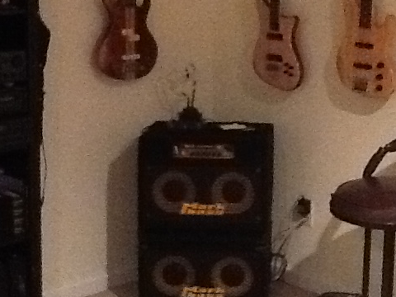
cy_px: 102
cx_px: 300
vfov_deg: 16.7
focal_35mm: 88
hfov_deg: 22.0
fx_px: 1007
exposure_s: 1/15
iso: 640
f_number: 2.4
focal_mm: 2.03
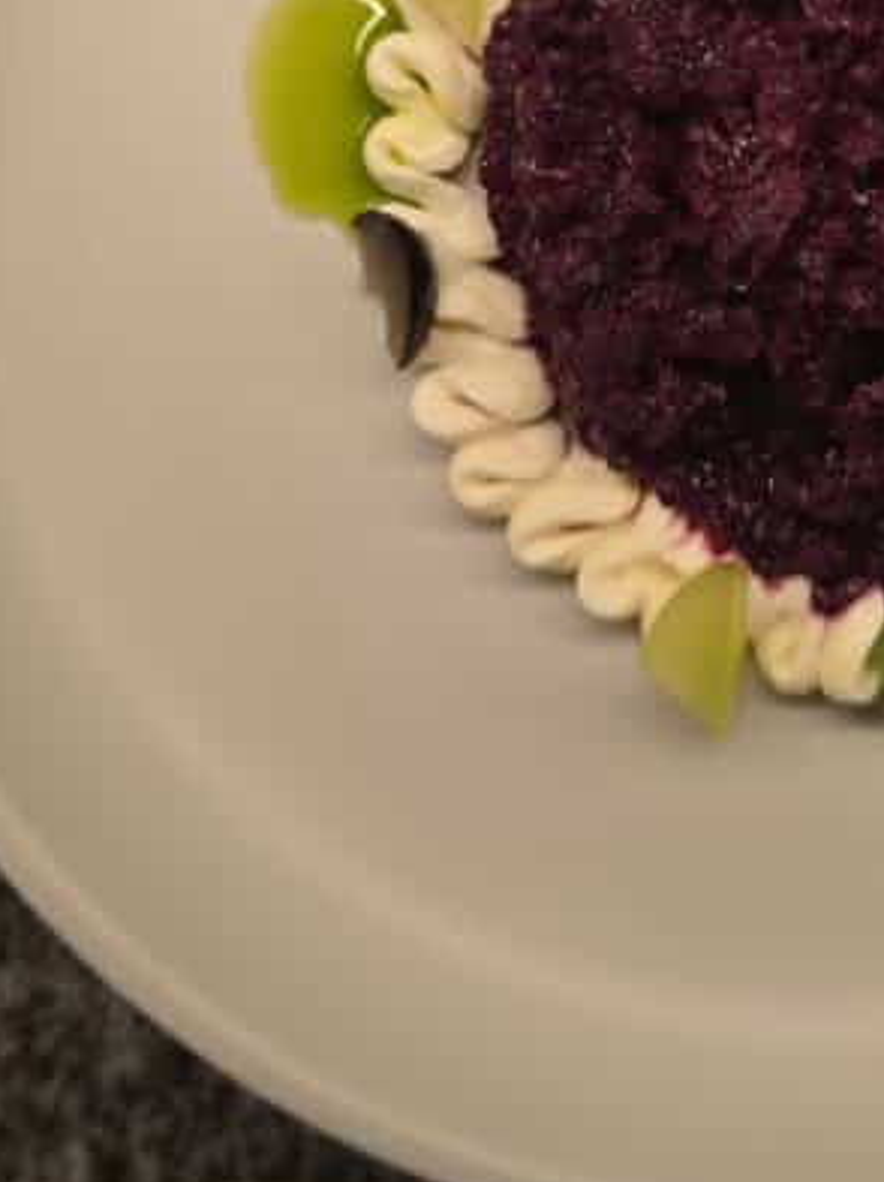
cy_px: 69
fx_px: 2046
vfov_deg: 30.5
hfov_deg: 23.7
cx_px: 800
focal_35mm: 60
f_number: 1.7
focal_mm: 6.3
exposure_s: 1/50
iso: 80
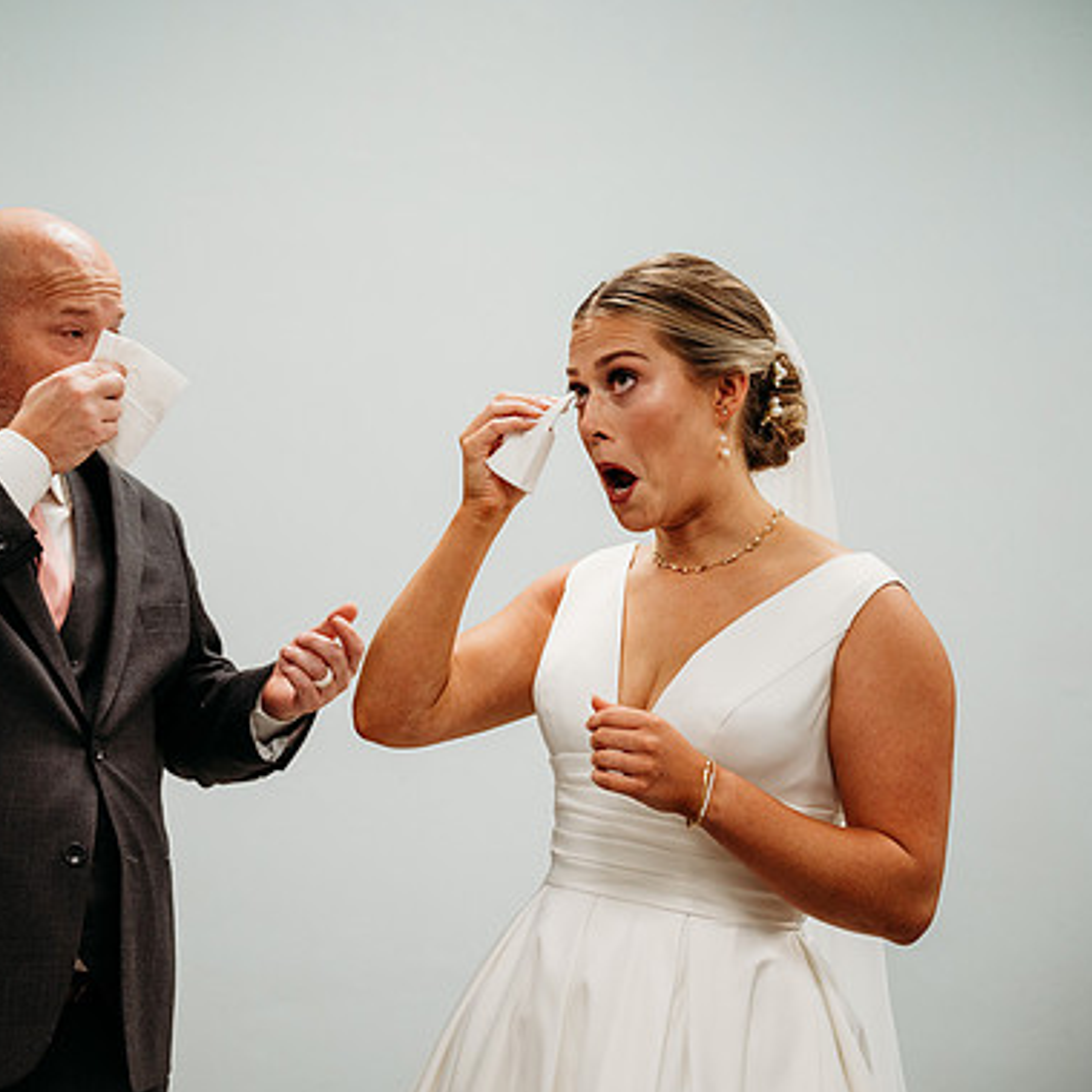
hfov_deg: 20.8
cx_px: 330
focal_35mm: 83
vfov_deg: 20.9
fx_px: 2962
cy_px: 549
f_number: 3.2
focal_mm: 64
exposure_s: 1/320
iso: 2000
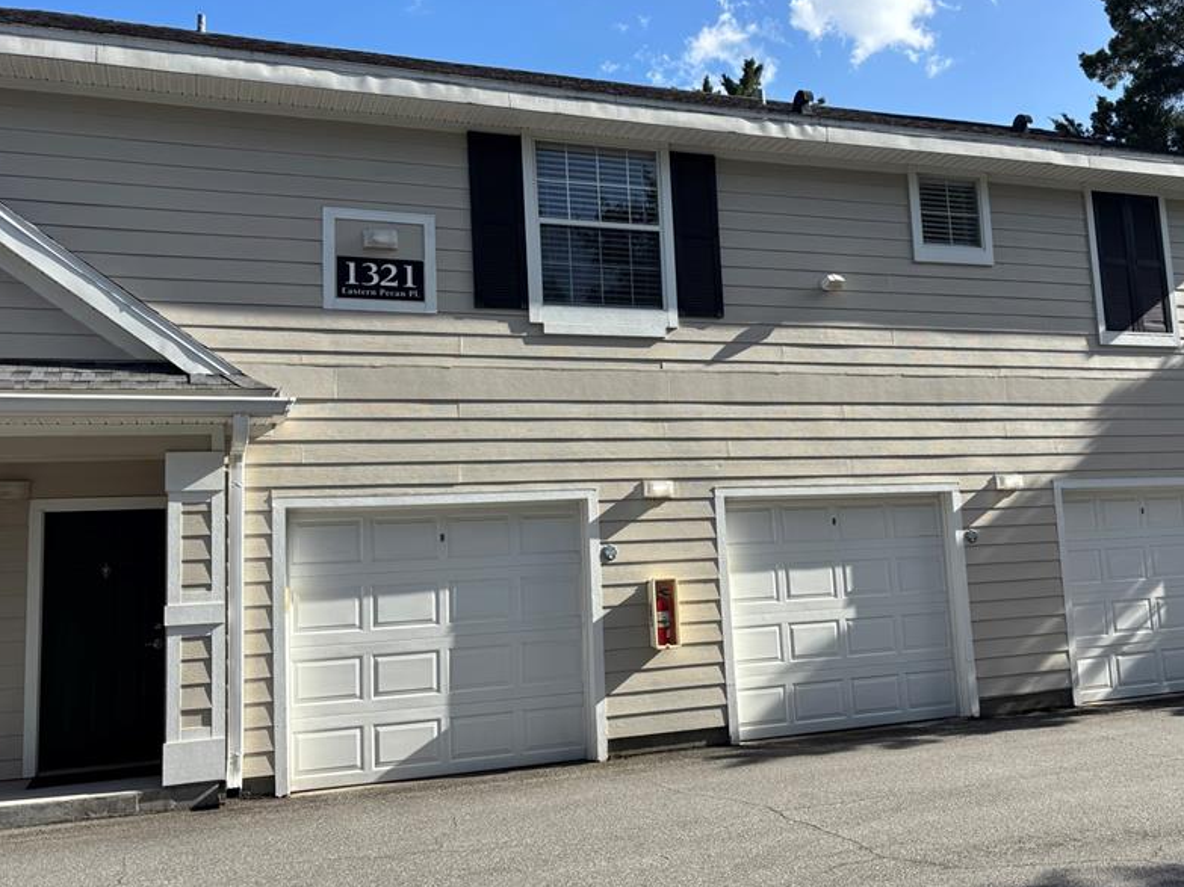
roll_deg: +2.4
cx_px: 653
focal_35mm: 34
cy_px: 417
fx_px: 1163
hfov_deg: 53.9
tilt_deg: +6.9
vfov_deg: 41.8
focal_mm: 5.96
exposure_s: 1/2105
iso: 50
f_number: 1.6
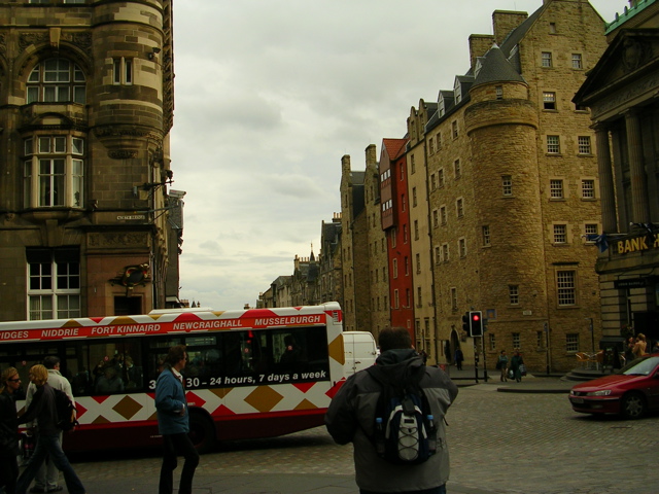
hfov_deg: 49.0
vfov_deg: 37.7
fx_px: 723
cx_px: 330
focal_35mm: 38
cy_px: 247
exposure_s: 1/467
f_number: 2.8
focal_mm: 5.8
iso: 50
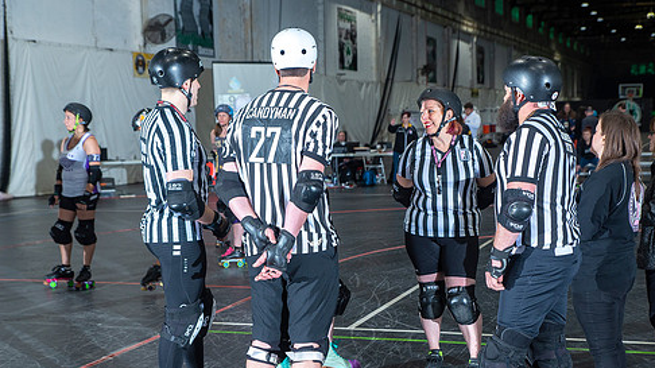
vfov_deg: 20.0
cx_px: 369
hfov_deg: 34.9
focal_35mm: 60
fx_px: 1042
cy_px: 250
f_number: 5
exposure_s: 1/160
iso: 800
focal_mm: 48
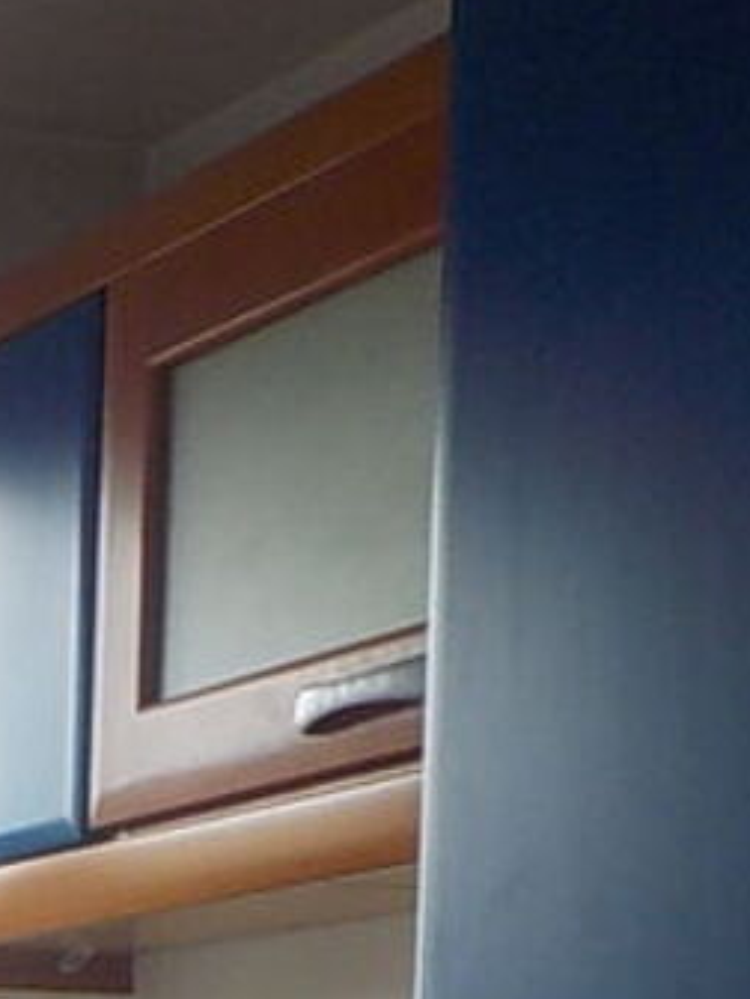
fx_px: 3438
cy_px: 1943
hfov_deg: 11.7
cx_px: -503
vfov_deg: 14.1
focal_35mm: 119
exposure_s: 1/60
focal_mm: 4.1
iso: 125
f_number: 3.3
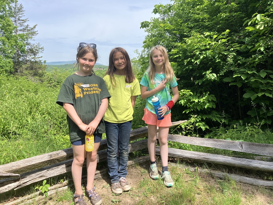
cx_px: 136
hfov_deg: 63.4
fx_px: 221
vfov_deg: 49.7
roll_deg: -0.4
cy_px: 102
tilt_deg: -7.4
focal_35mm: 28
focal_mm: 3.99
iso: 32
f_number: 1.8
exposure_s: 1/972
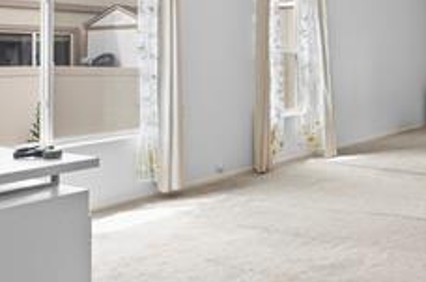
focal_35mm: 45
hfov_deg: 40.3
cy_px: 54
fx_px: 531
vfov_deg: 29.0
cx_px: 387
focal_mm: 16
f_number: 8
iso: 100
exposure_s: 1/1.67
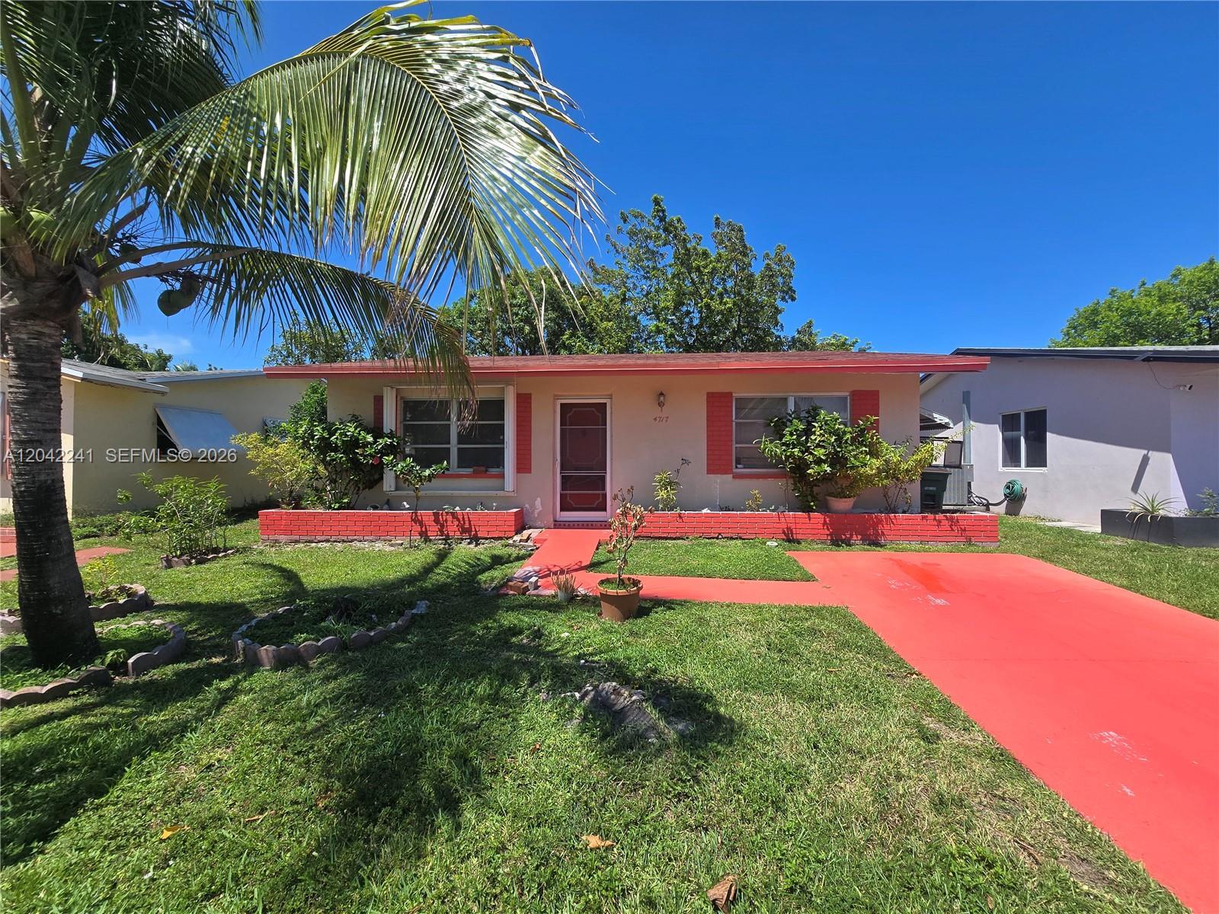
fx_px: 458
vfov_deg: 89.9
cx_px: 610
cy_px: 457
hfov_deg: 106.2
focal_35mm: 13
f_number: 2.2
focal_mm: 2.2
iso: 50
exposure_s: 1/2032
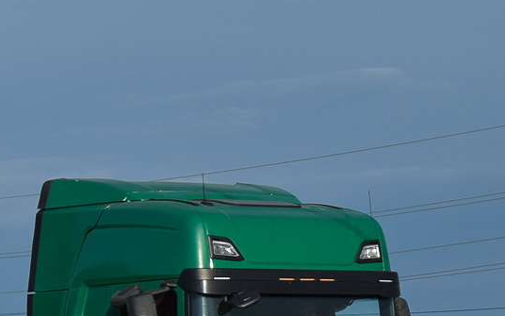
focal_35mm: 188
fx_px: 2589
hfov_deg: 11.1
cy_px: 320
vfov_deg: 6.9
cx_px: 164
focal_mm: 55
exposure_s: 1/1250
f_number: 7.1
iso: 200
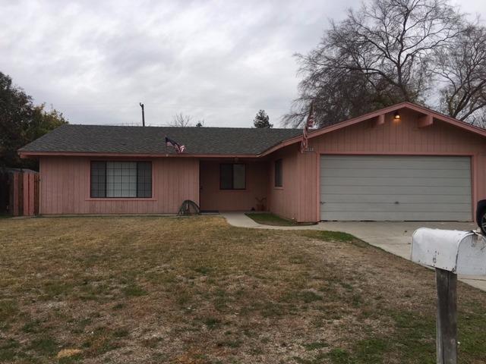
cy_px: 182
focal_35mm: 29
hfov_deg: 61.7
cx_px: 243
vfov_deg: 48.2
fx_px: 407
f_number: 2.2
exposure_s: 1/625
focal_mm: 4.15
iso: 25
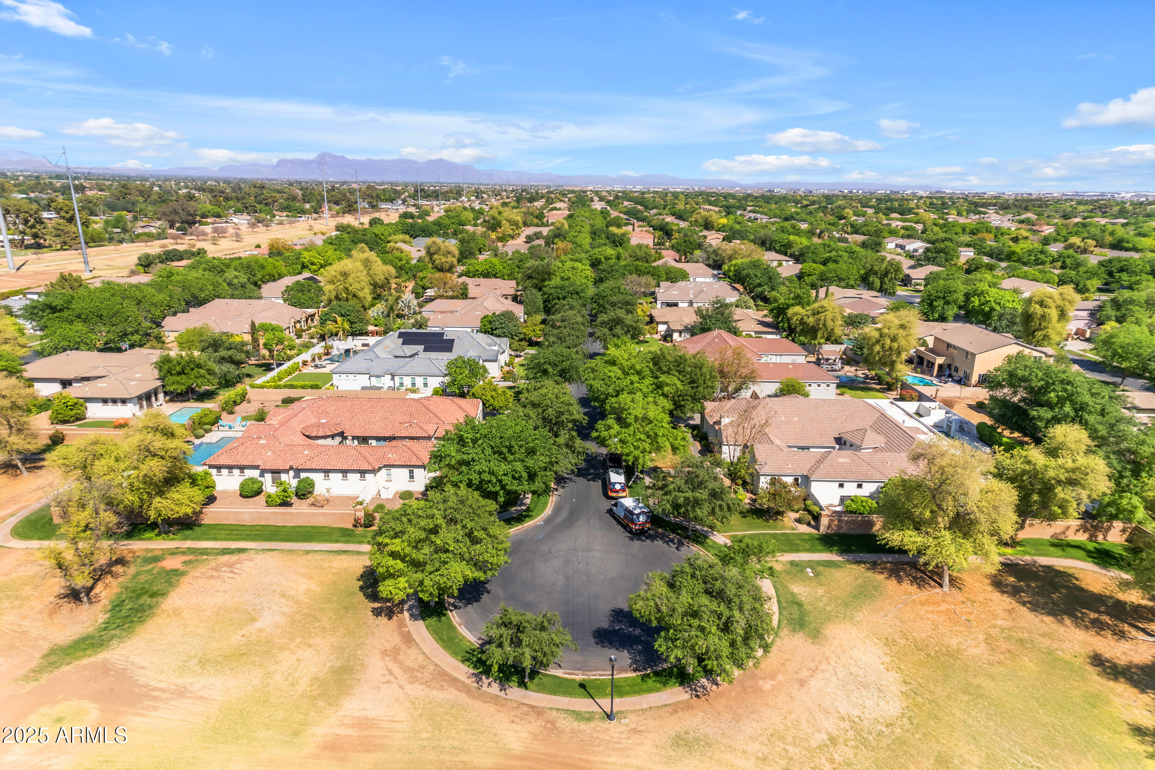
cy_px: 385
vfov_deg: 57.2
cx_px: 578
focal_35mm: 22
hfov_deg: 78.6
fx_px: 706
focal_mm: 8.38
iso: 100
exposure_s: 1/1600
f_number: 2.8
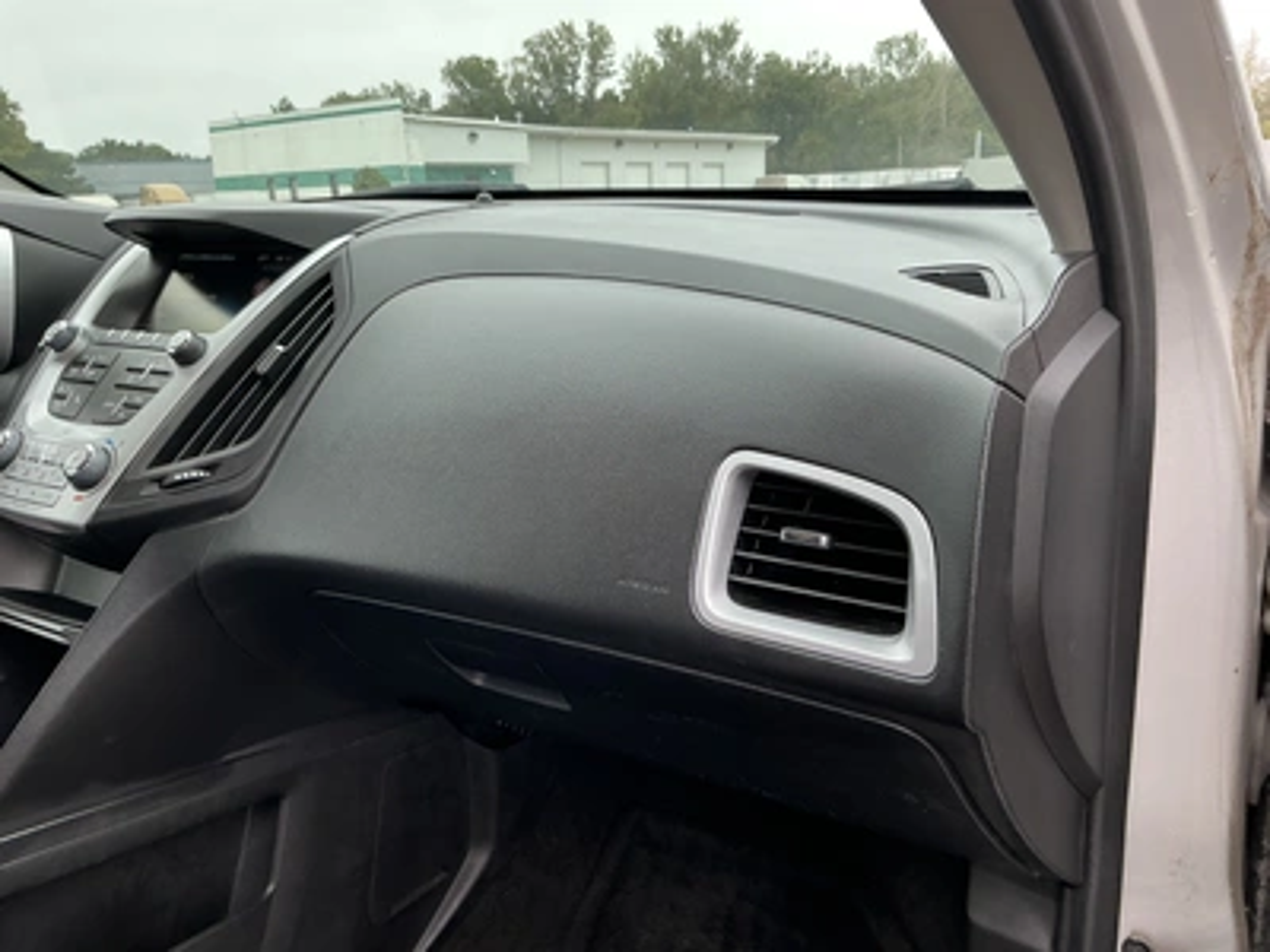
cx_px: 635
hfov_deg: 63.4
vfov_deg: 49.7
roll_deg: +1.5
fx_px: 1027
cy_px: 476
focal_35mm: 28
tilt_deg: -15.7
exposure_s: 1/122
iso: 32
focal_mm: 3
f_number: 1.8
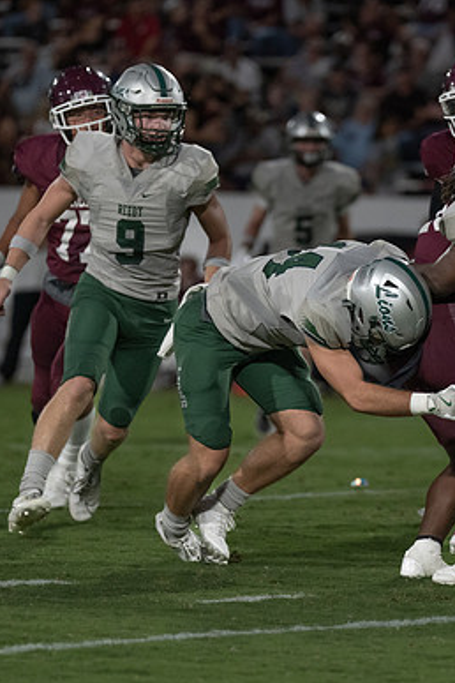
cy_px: 411
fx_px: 7602
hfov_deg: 3.4
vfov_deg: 5.1
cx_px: 412
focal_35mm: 401
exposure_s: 1/1250
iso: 3200
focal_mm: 200
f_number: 2.8
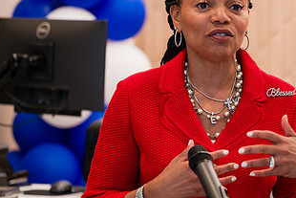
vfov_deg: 7.7
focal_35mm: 178
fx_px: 1464
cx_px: 260
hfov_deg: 11.5
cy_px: 76
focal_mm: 87
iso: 400
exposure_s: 1/200
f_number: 3.2
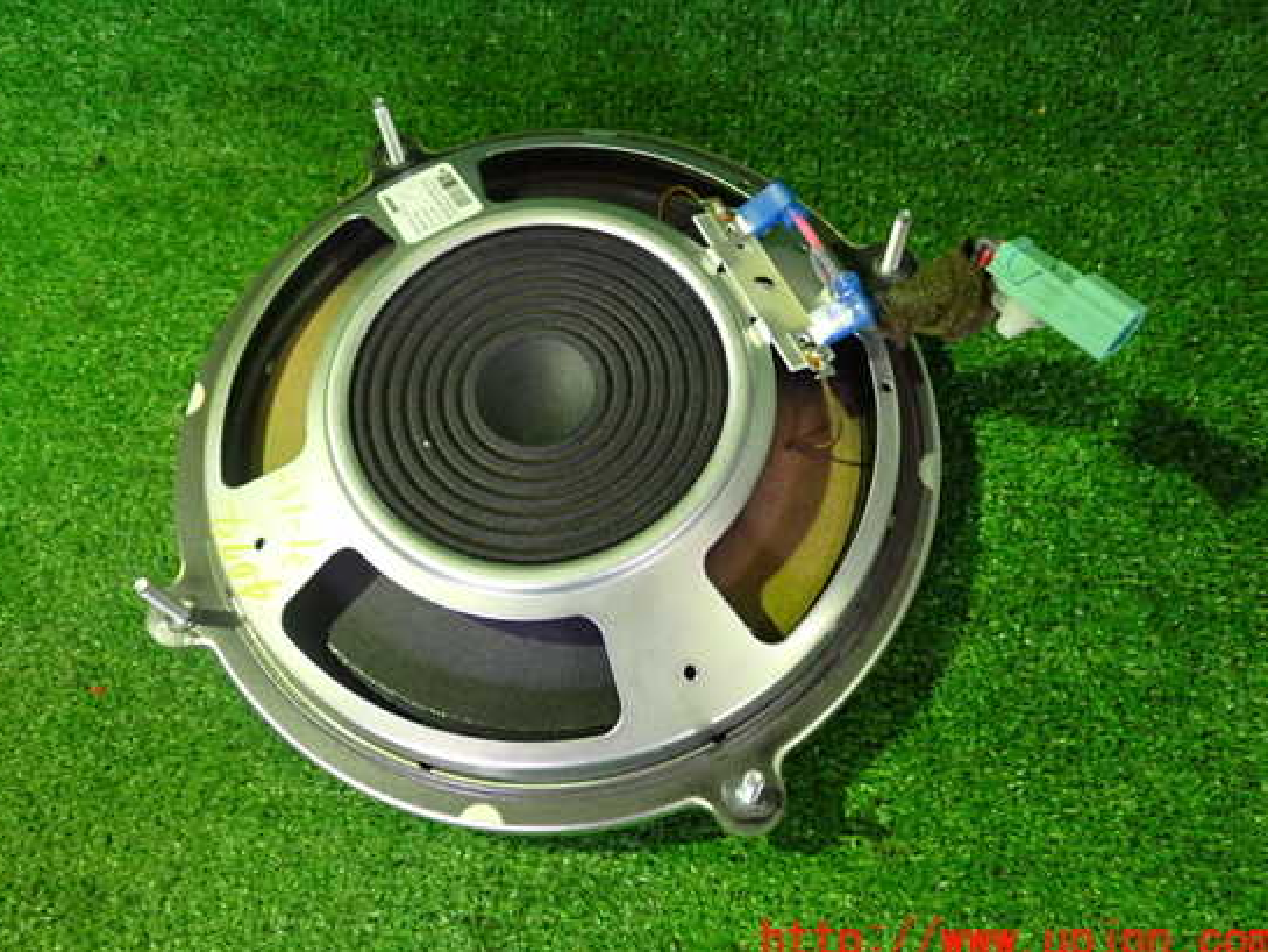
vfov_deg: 42.9
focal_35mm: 33
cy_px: 447
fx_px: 1209
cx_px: 589
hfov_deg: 55.3
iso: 800
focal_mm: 5.4
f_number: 2.3
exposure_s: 1/25
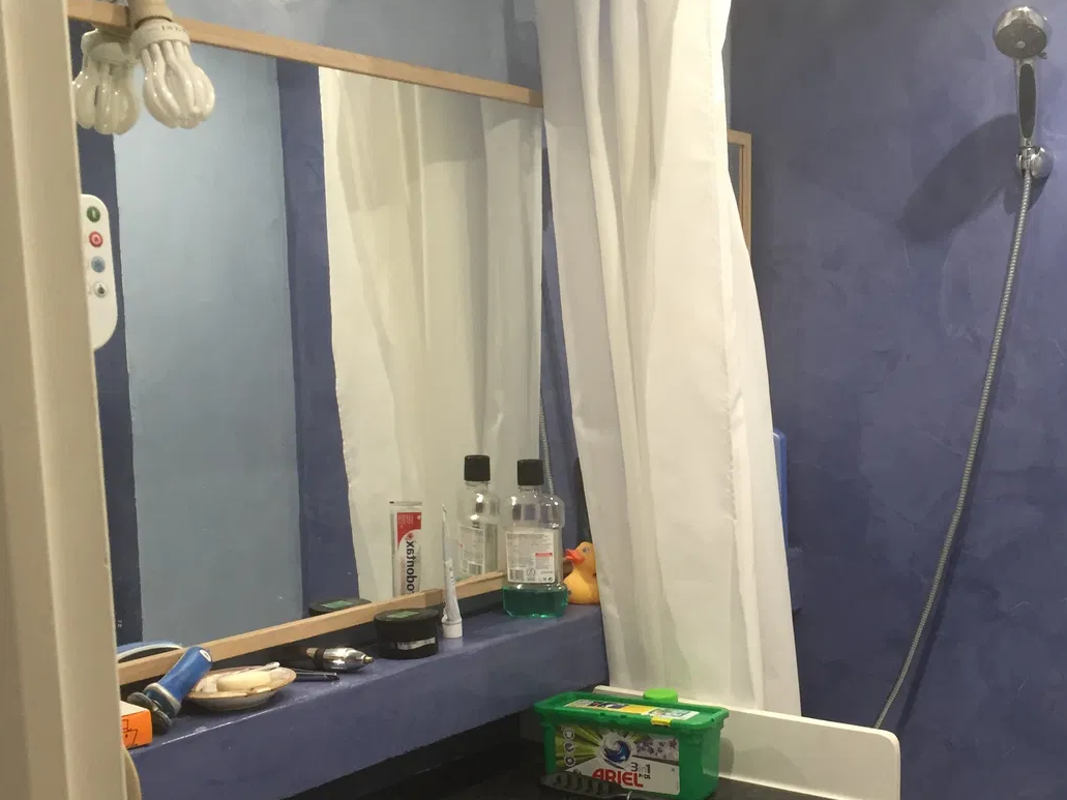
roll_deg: +0.6
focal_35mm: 45
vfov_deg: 31.9
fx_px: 1387
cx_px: 733
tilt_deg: -9.3
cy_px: 543
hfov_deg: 41.4
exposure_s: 1/33
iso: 125
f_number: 2.2
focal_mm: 4.15
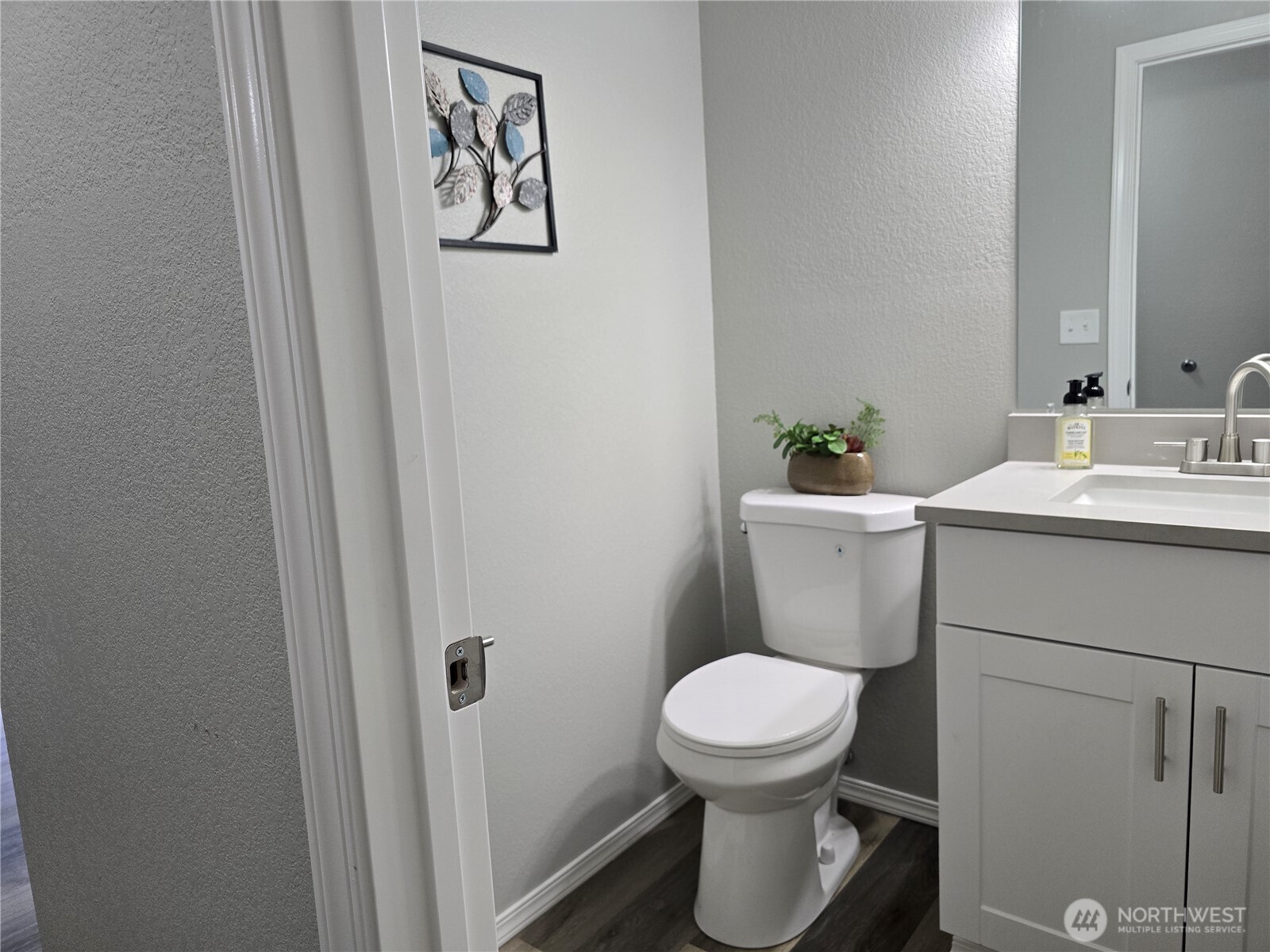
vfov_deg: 58.9
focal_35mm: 23
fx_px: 844
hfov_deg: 73.9
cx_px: 635
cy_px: 476
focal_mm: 6.3
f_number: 1.7
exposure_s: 1/120
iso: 200
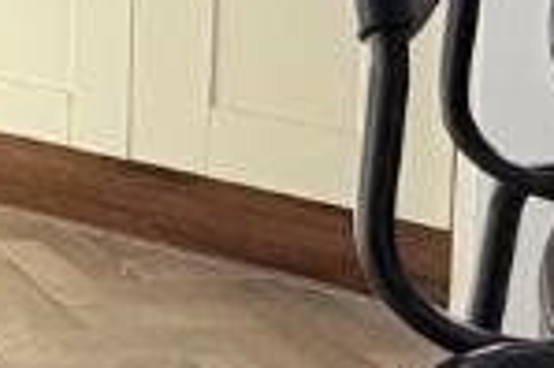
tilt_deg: -4.5
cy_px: -260
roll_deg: -0.1
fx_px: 1537
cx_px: -647
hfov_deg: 15.2
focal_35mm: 100
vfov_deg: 12.6
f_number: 2.2
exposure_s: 1/121
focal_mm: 2.22
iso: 80
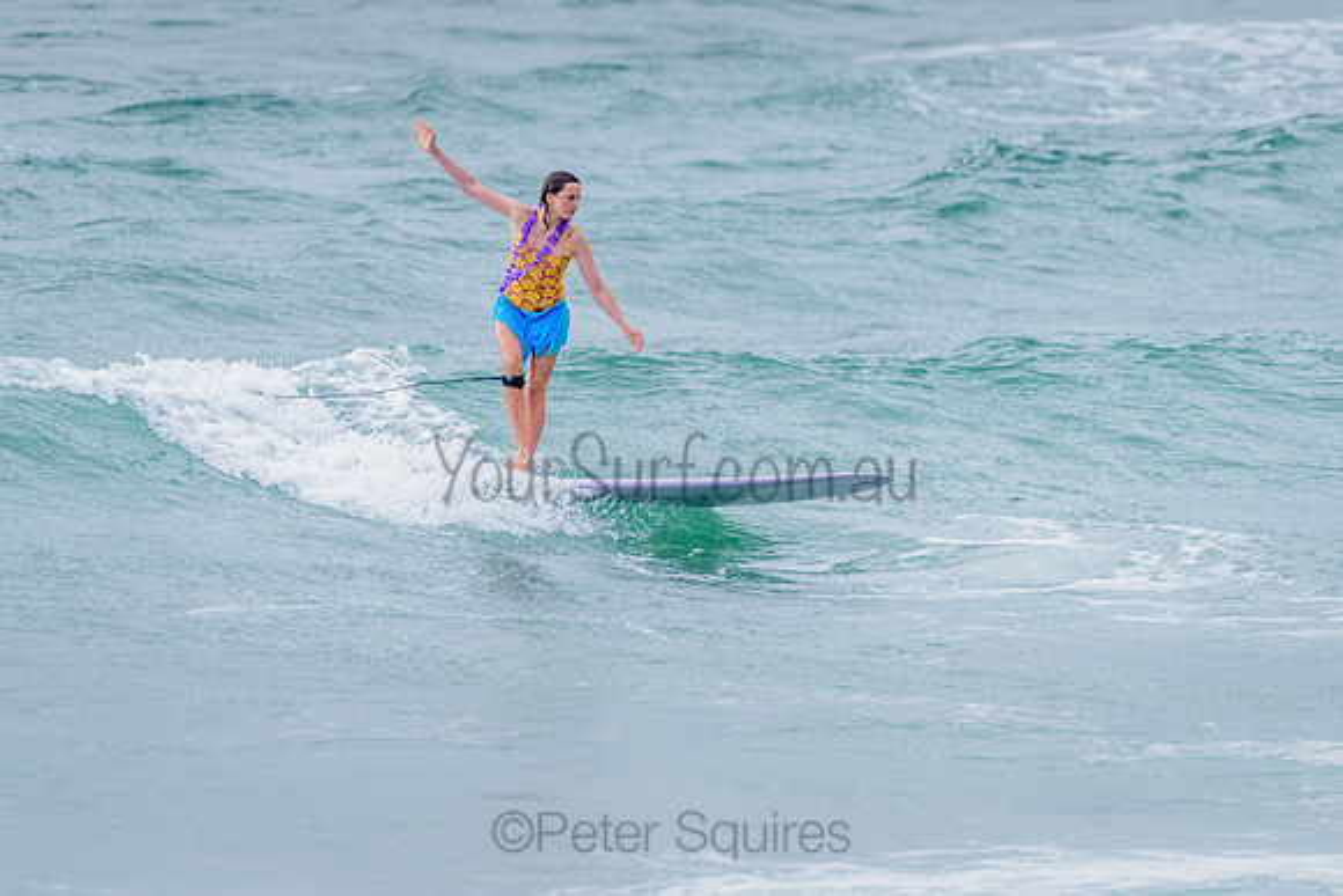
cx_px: 603
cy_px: 400
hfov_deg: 3.4
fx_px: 22874
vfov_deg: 2.2
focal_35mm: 613
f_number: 5.6
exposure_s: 1/2000
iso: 720
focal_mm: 500
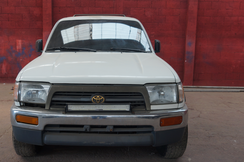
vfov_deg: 36.8
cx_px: 100
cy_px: 78
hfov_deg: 52.9
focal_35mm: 36
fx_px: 244
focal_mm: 18
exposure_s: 1/60
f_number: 4
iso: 100
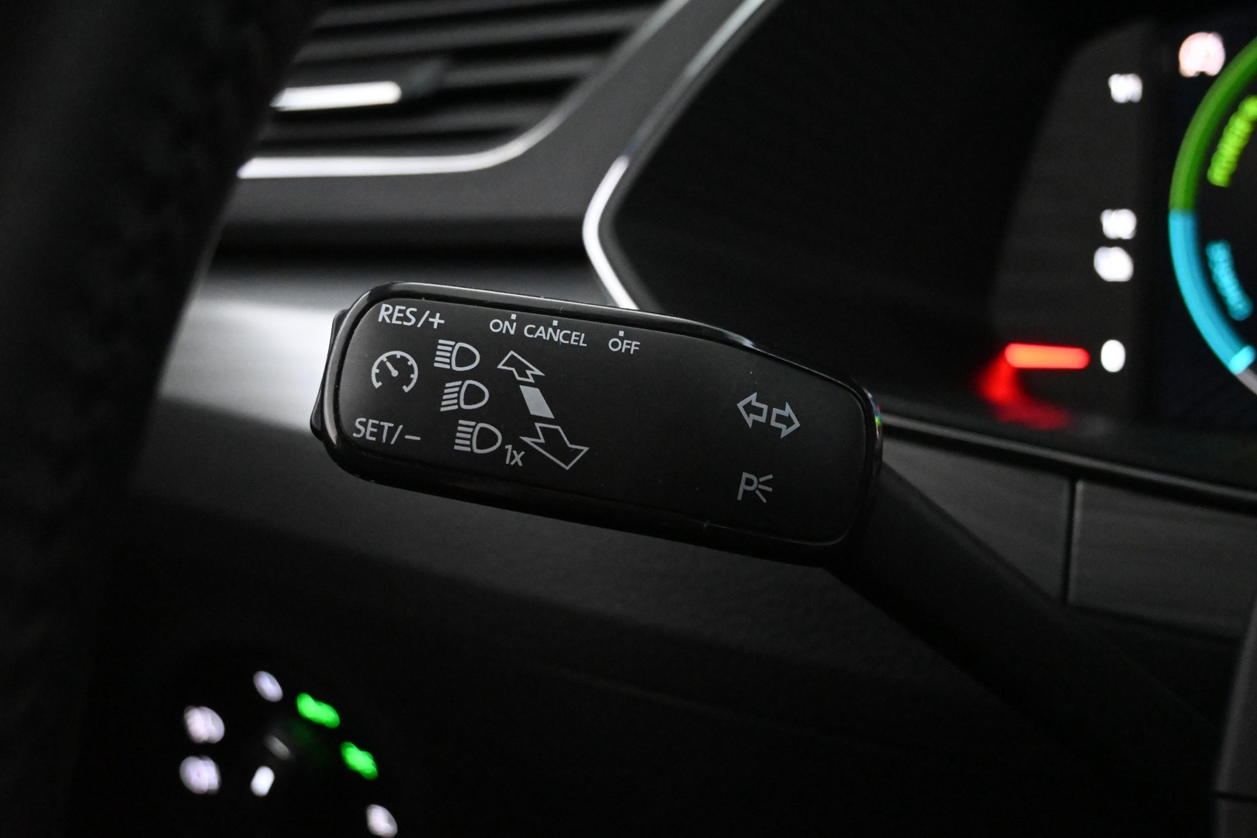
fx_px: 1571
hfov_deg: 43.6
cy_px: 419
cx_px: 628
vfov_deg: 29.9
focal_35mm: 45
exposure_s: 1/50
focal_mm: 30
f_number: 4.8
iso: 11400
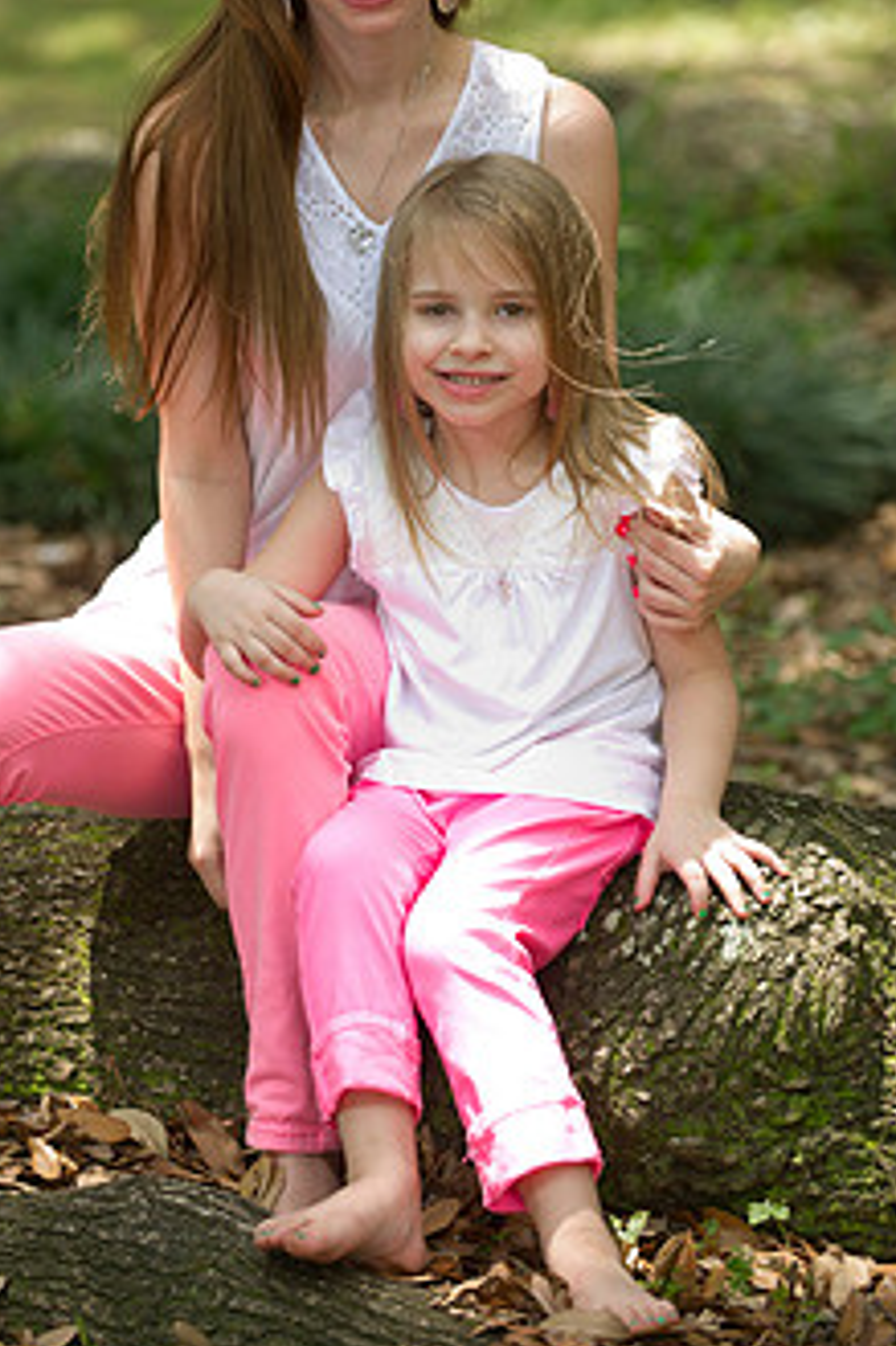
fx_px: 6390
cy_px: 491
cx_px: 317
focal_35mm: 171
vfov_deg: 12.0
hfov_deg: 8.0
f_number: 2.8
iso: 200
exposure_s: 1/200
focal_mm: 125
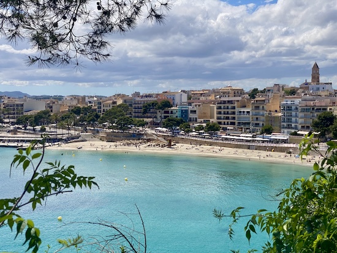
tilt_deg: -1.8
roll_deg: +0.3
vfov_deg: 28.1
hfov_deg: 36.8
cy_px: 126
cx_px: 168
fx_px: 506
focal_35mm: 52
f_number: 2
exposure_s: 1/2283
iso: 20
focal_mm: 6
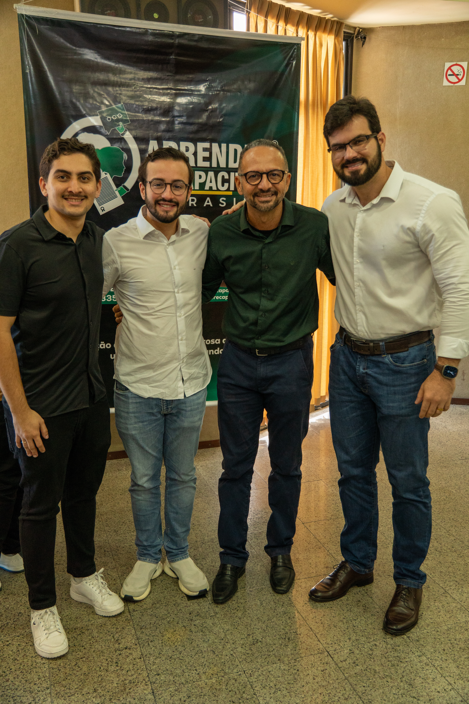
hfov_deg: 36.9
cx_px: 234
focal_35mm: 36
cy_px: 352
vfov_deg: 53.1
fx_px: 703
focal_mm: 24
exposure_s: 1/125
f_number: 2.8
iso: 1250
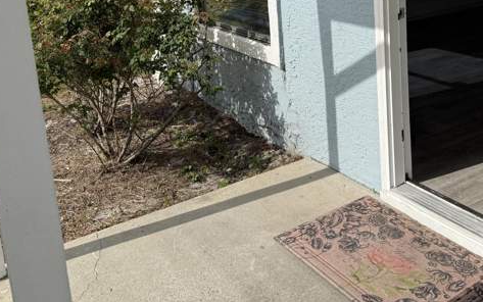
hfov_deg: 45.9
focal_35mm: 43
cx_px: 295
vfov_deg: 28.5
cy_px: 21
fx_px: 566
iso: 80
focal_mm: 6.76
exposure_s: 1/8130
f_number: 1.78
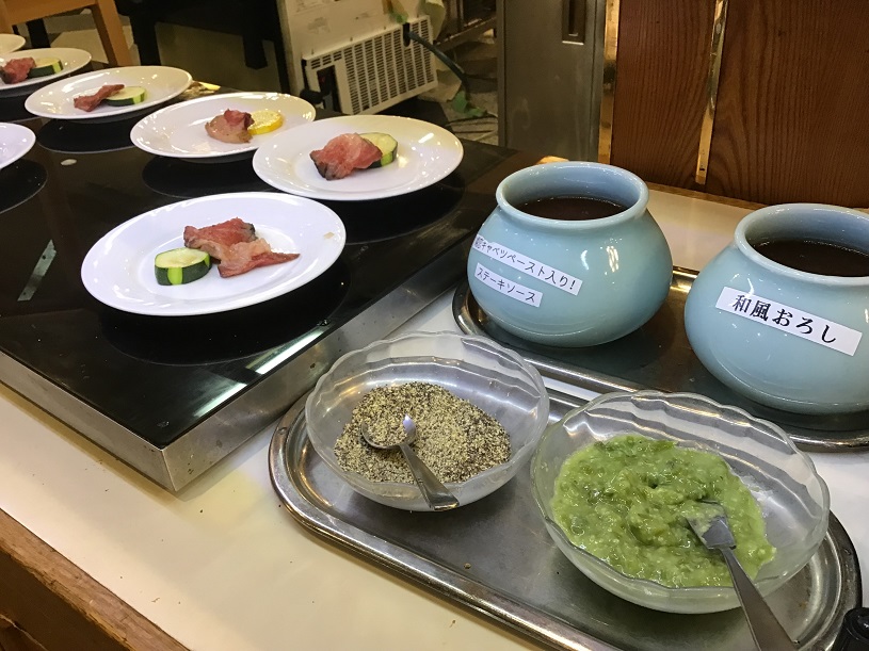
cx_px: 434
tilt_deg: -33.8
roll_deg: +3.4
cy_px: 326
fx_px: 778
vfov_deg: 45.4
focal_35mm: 31
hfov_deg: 58.4
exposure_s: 1/33
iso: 100
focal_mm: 3.3
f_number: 2.4
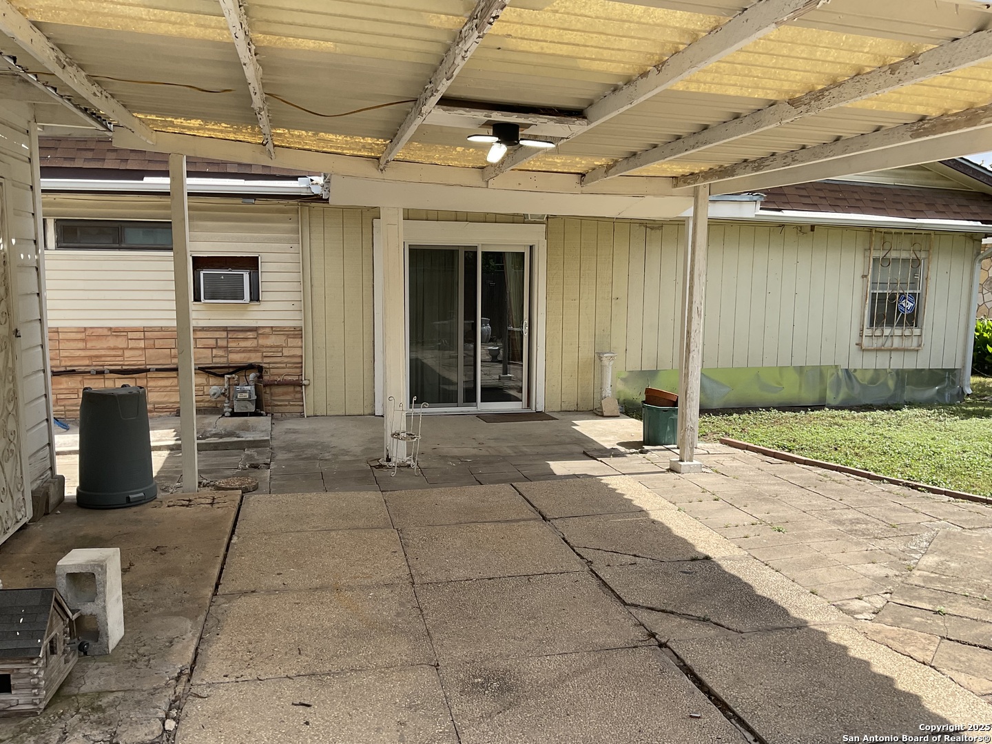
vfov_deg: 48.2
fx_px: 831
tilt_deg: -6.0
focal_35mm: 29
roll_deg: +0.0
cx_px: 496
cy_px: 372
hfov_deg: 61.7
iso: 16
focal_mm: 3
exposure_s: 1/978
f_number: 1.8
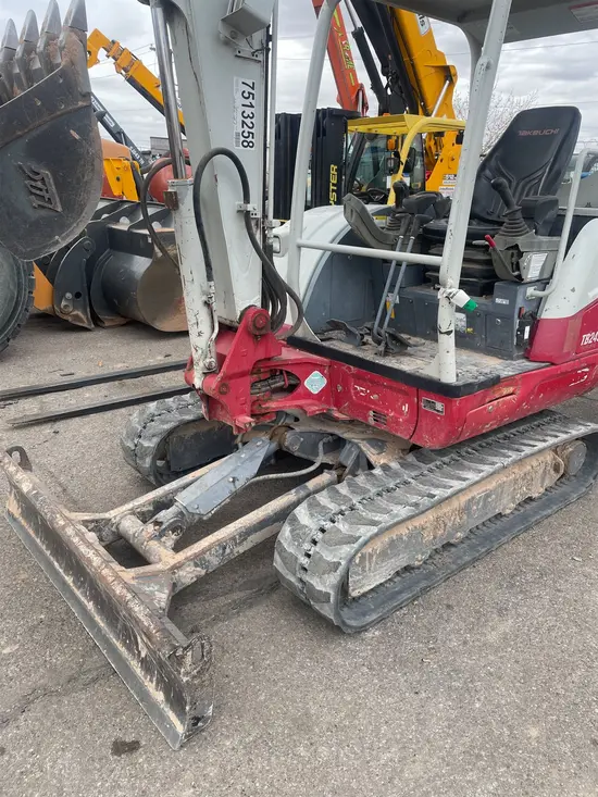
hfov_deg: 53.1
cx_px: 299
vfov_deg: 67.3
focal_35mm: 26
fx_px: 599
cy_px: 398
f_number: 1.6
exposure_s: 1/121
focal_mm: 4.2
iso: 32
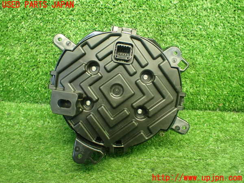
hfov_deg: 60.0
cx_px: 122
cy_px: 92
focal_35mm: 30
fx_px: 211
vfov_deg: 46.8
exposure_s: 1/60
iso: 800
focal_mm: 5.4
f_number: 2.3
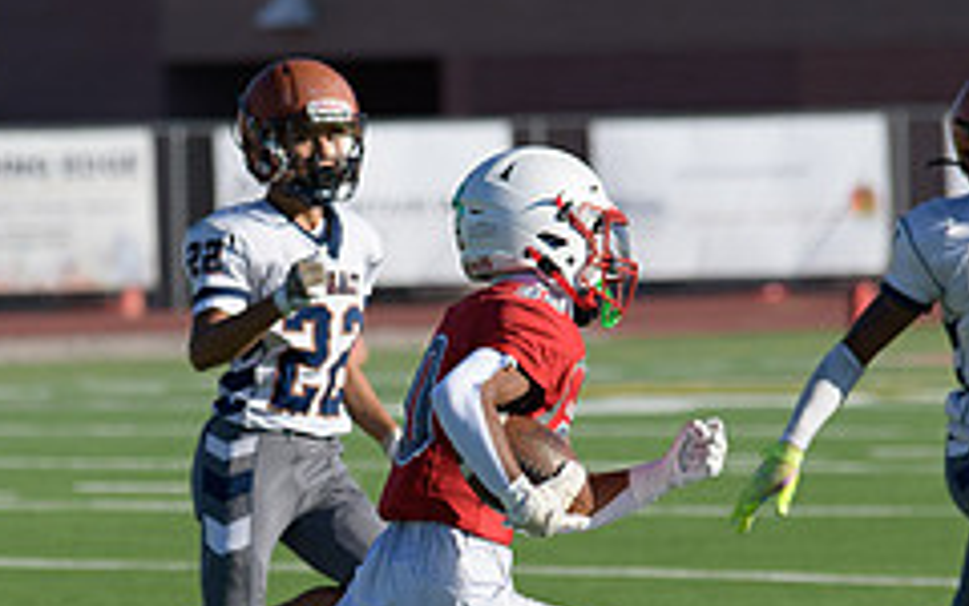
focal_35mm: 493
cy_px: 442
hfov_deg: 4.3
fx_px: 13019
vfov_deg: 2.7
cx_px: 404
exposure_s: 1/5000
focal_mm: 200
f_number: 5
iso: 500
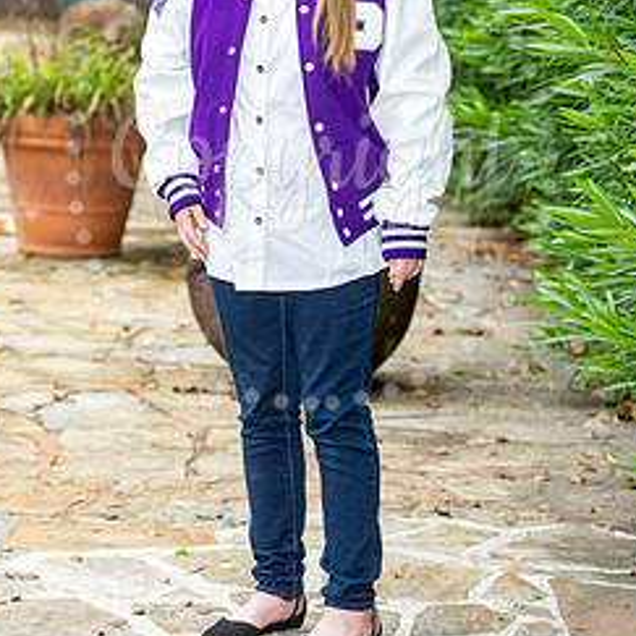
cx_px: 313
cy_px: 162
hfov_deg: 11.1
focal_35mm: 157
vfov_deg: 11.1
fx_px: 3264
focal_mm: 100
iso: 320
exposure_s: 1/125
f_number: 6.3
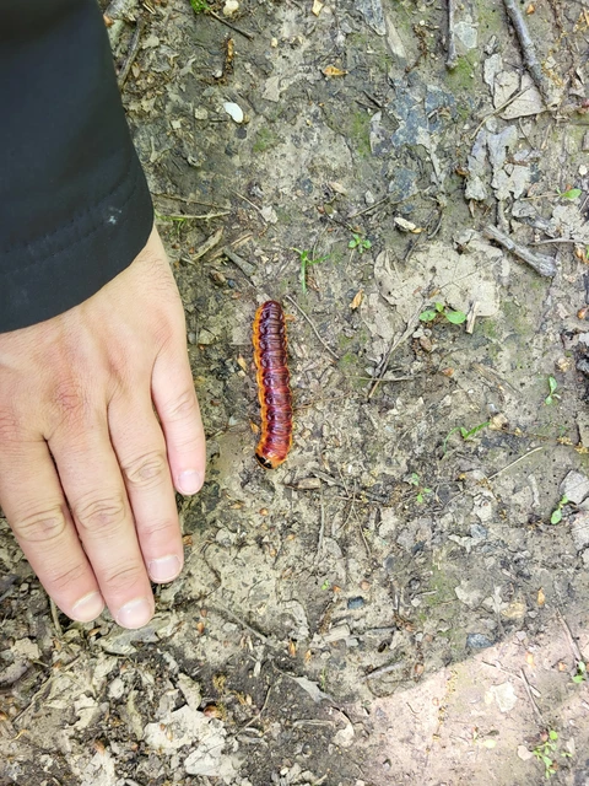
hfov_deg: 53.1
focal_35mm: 26
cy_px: 393
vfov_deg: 67.3
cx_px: 294
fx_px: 590
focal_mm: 5.4
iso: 64
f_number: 1.8
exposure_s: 1/100
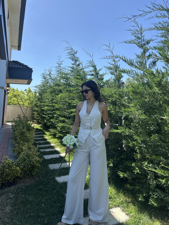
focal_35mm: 24
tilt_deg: +5.5
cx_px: 84
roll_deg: -1.3
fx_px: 156
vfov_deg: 71.6
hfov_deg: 56.8
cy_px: 112
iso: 80
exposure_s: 1/2732
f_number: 1.78
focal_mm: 6.86
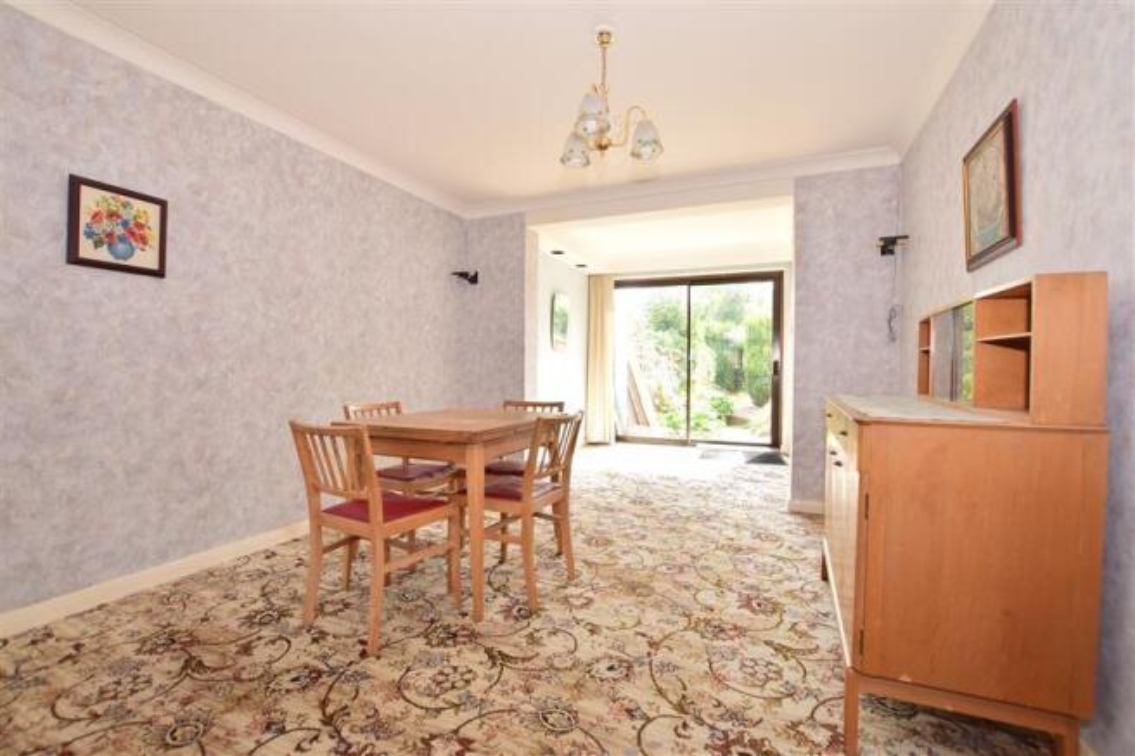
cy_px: 378
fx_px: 473
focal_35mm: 15
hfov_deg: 100.4
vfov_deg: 77.3
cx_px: 568
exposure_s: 1/20
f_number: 7.1
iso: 100
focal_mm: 10
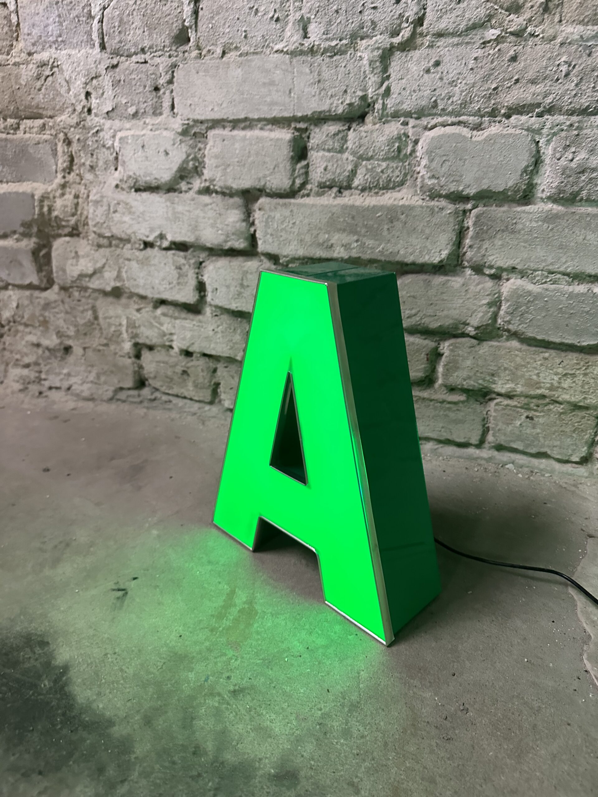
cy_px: 398
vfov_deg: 71.6
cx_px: 299
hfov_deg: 56.8
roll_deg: -1.2
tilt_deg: -23.4
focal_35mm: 24
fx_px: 553
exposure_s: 1/50
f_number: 1.78
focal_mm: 6.86
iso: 640
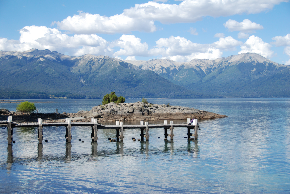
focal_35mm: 57
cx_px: 145
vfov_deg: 23.8
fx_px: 460
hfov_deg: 35.0
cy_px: 97
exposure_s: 1/1250
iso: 200
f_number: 4.5
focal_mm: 38
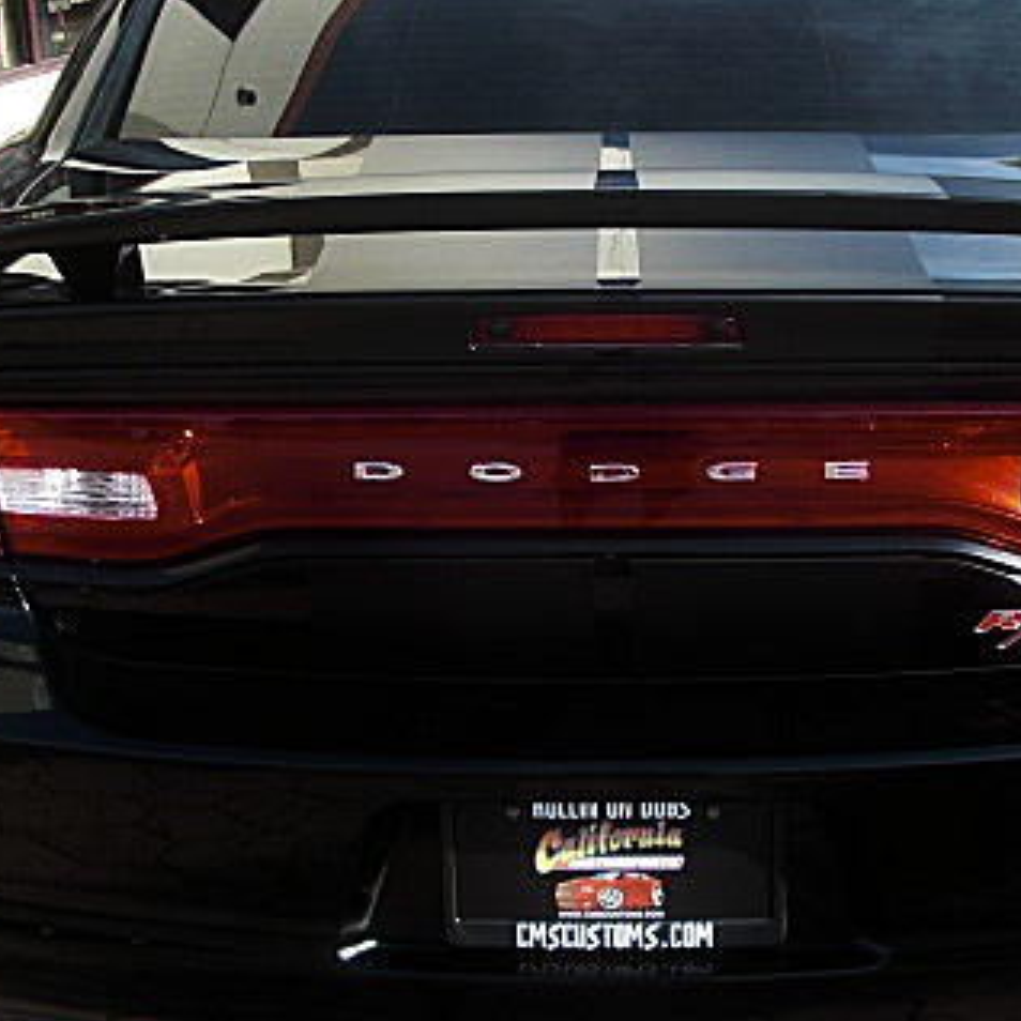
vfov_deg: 26.9
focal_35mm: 64
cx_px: 620
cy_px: 430
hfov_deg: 26.8
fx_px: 2136
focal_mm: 6.3
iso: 50
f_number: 2.8
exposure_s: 1/250
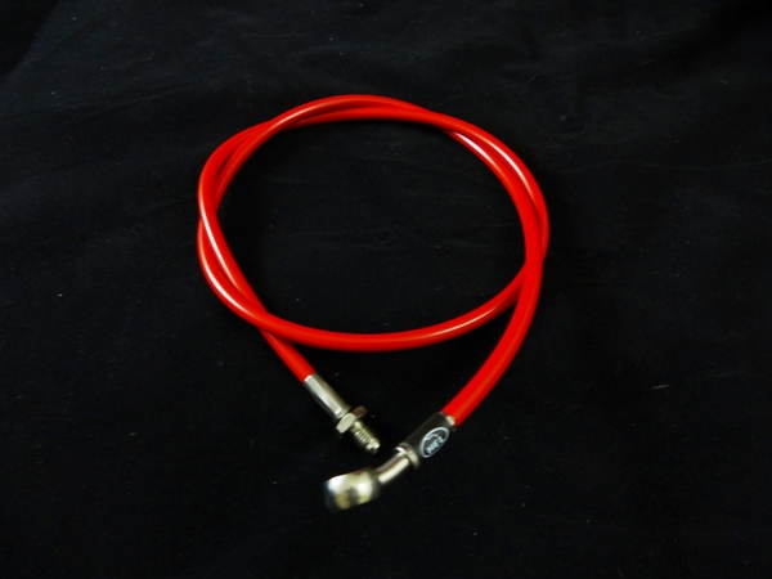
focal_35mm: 25
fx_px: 558
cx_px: 386
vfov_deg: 54.9
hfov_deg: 69.4
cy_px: 290
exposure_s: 1/4
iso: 100
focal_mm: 4.5
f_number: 2.8
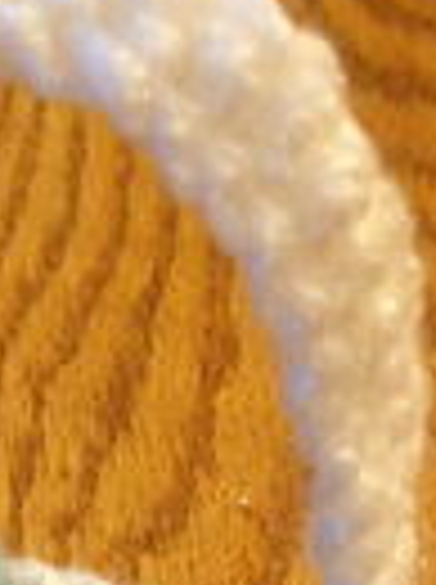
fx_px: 2140
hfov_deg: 11.4
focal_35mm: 127
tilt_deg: -45.5
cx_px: -56
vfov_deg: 14.5
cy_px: 878
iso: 200
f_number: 2.4
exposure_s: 1/20
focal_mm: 4.12
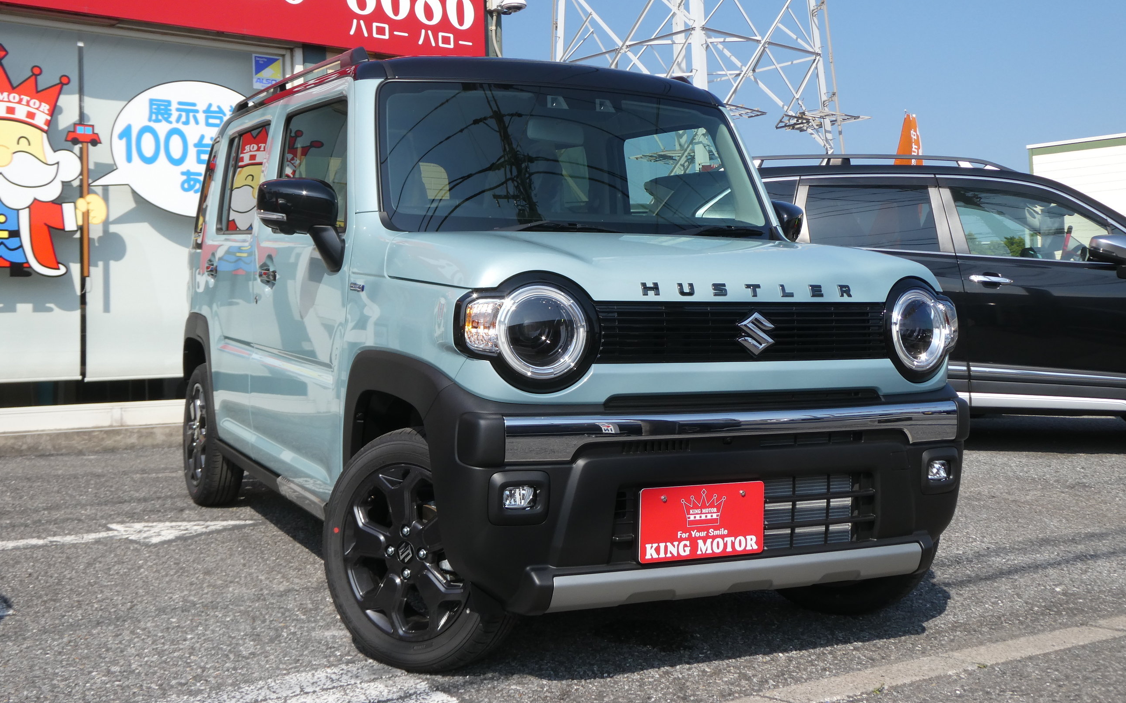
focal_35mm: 40
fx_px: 1227
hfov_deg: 49.3
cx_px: 563
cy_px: 275
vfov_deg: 31.9
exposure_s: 1/800
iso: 80
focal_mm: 6.7
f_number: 3.7
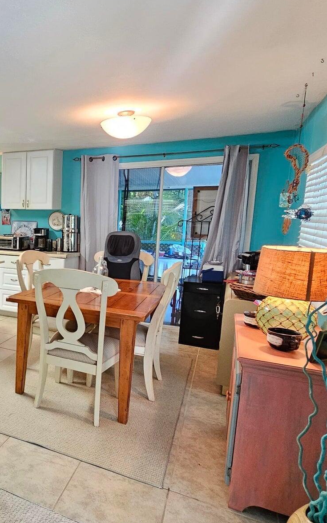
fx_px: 356
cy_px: 271
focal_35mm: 25
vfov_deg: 72.5
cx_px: -18
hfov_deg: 41.2
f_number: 2.2
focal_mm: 2.2
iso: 500
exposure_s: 1/30
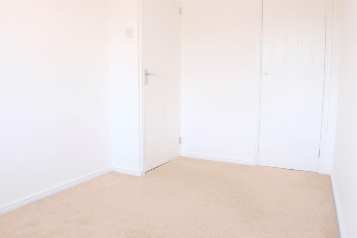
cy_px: 119
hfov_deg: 58.7
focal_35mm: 32
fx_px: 317
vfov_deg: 41.1
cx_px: 178
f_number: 4
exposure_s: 1/30
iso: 200
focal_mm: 21.1
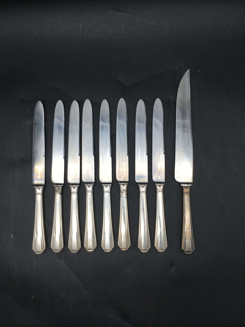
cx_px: 122
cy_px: 164
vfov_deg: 61.7
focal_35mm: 29
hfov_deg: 48.2
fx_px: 274
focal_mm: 4.15
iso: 25
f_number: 2.2
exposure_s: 1/176
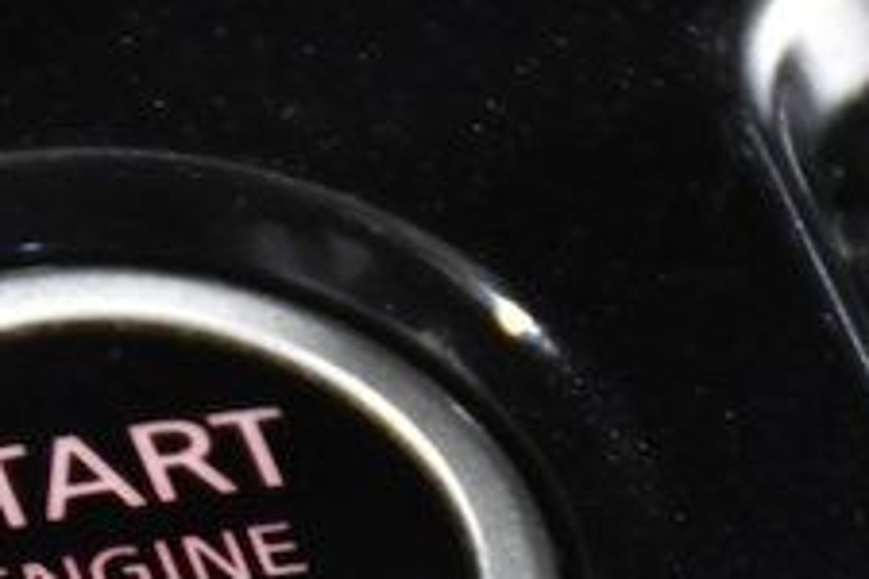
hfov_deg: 2.2
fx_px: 23099
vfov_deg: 1.4
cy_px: 697
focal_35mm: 957
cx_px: 170
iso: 2500
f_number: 5.6
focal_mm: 140
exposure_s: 1/60
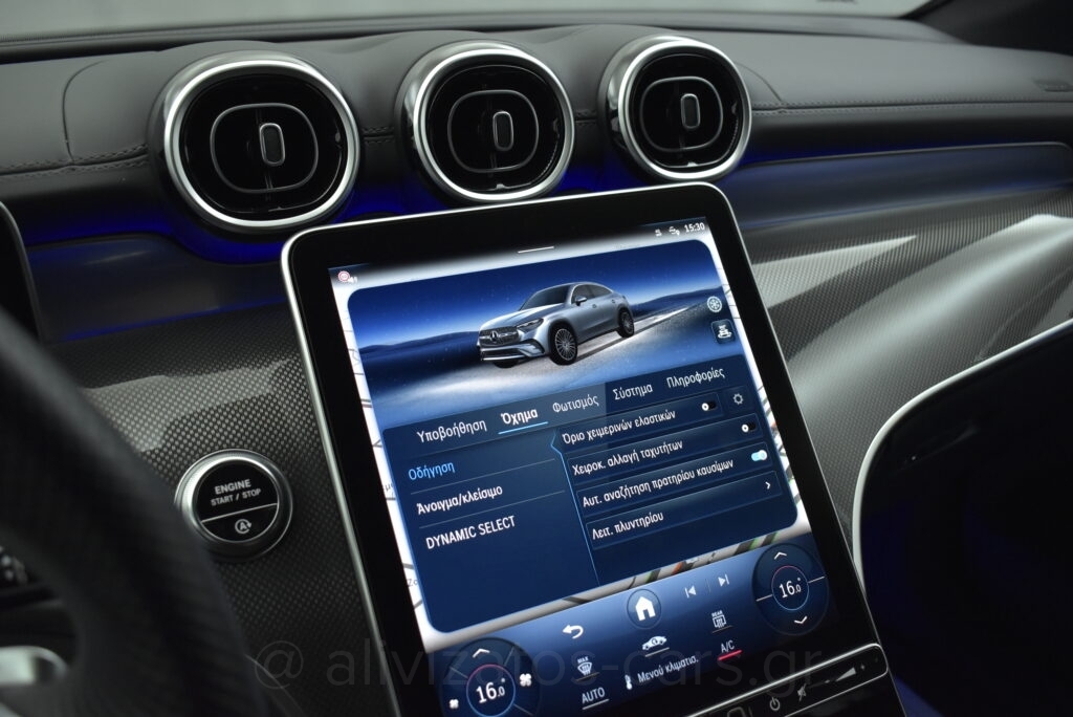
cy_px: 358
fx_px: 984
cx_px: 536
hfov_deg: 57.2
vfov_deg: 40.0
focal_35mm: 33
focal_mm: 22
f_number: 3.8
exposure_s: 1/100
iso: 1600
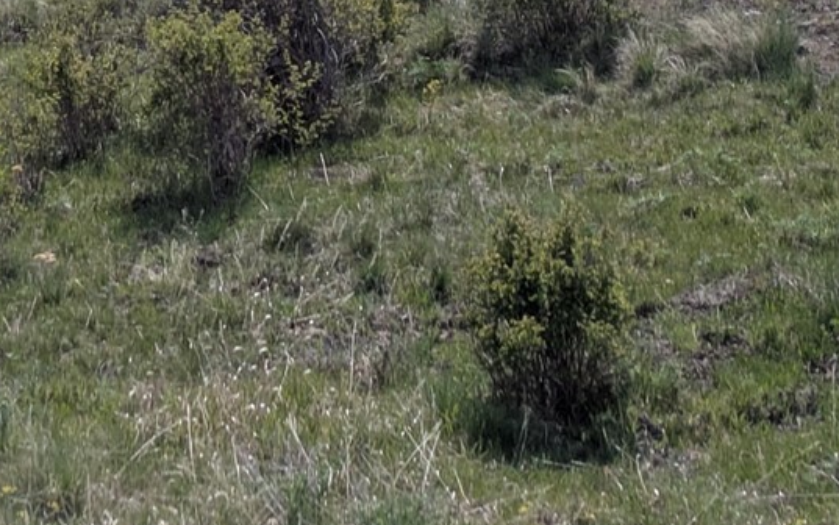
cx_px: 177
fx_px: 3682
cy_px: -339
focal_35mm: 161
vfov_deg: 7.9
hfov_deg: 12.9
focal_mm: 5.43
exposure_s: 1/2857
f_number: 1.89
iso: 46
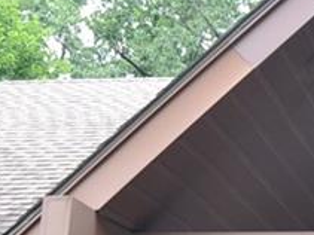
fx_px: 888
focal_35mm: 98
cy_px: 269
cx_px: 515
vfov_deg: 14.7
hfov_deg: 17.4
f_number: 4
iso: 125
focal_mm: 14
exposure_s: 1/30
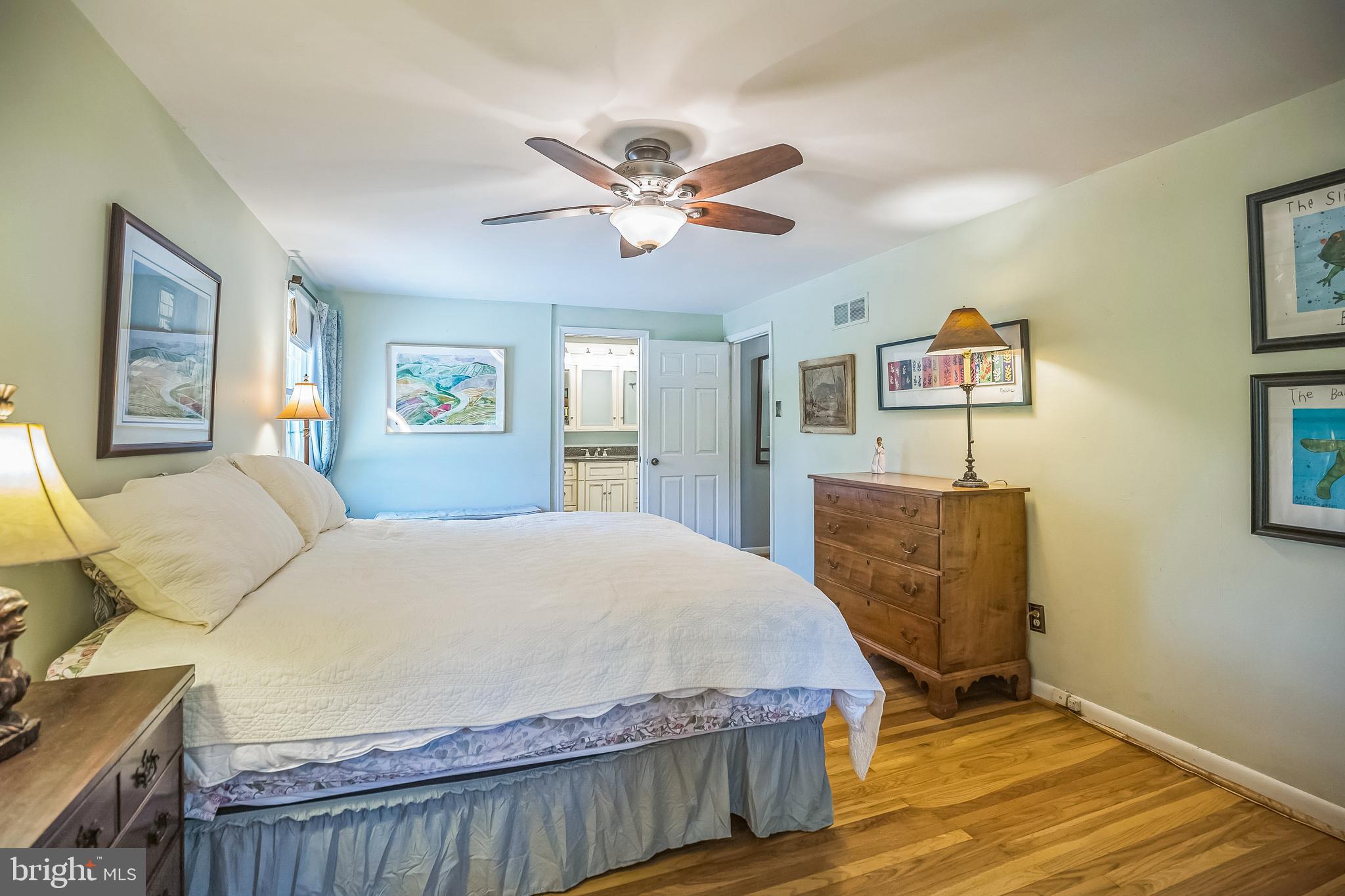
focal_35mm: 16
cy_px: 448
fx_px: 598
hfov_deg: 96.7
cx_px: 672
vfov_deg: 73.7
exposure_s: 1/60
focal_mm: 16
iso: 1000
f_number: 4
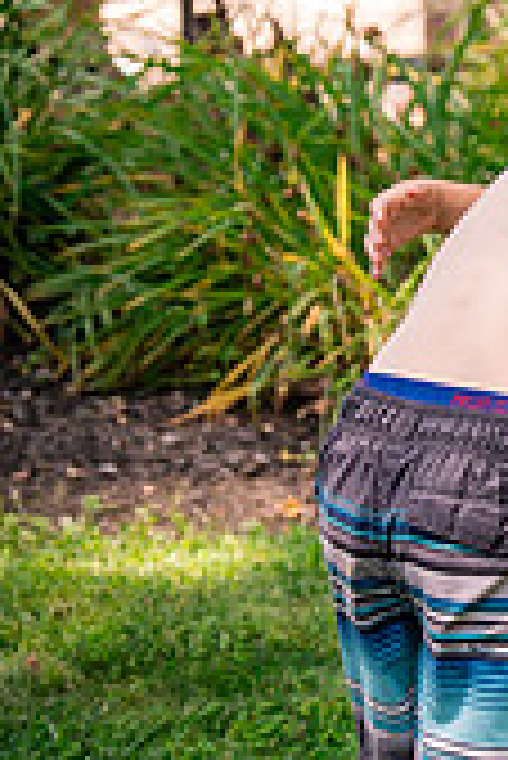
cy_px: 364
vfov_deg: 6.6
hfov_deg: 4.3
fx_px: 6569
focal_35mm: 311
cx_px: 1144
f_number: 2.8
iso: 400
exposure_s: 1/1000
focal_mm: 70
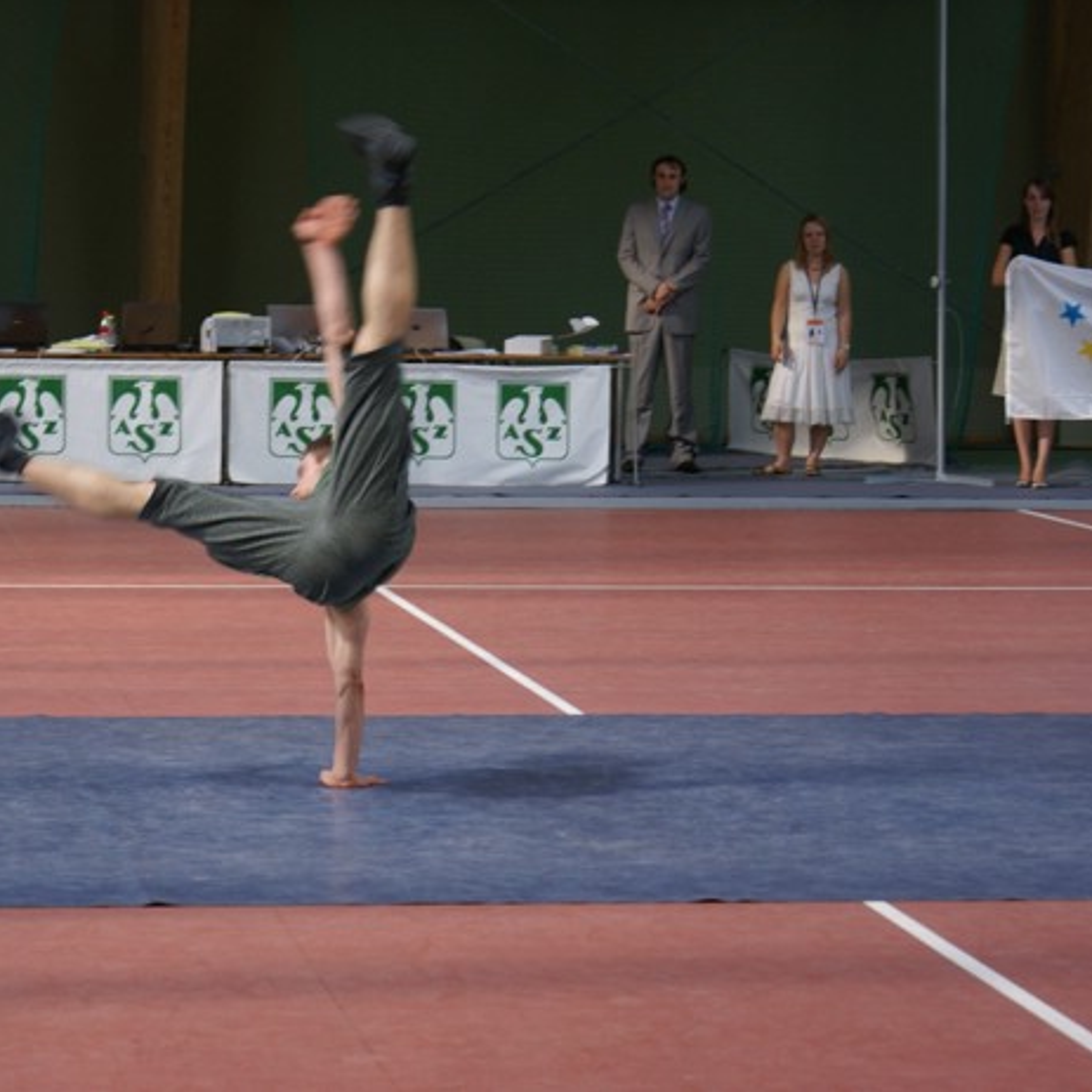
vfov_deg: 12.9
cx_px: 311
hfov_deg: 12.9
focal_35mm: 135
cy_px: 542
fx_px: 4818
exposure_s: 1/40
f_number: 5.6
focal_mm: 70
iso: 200
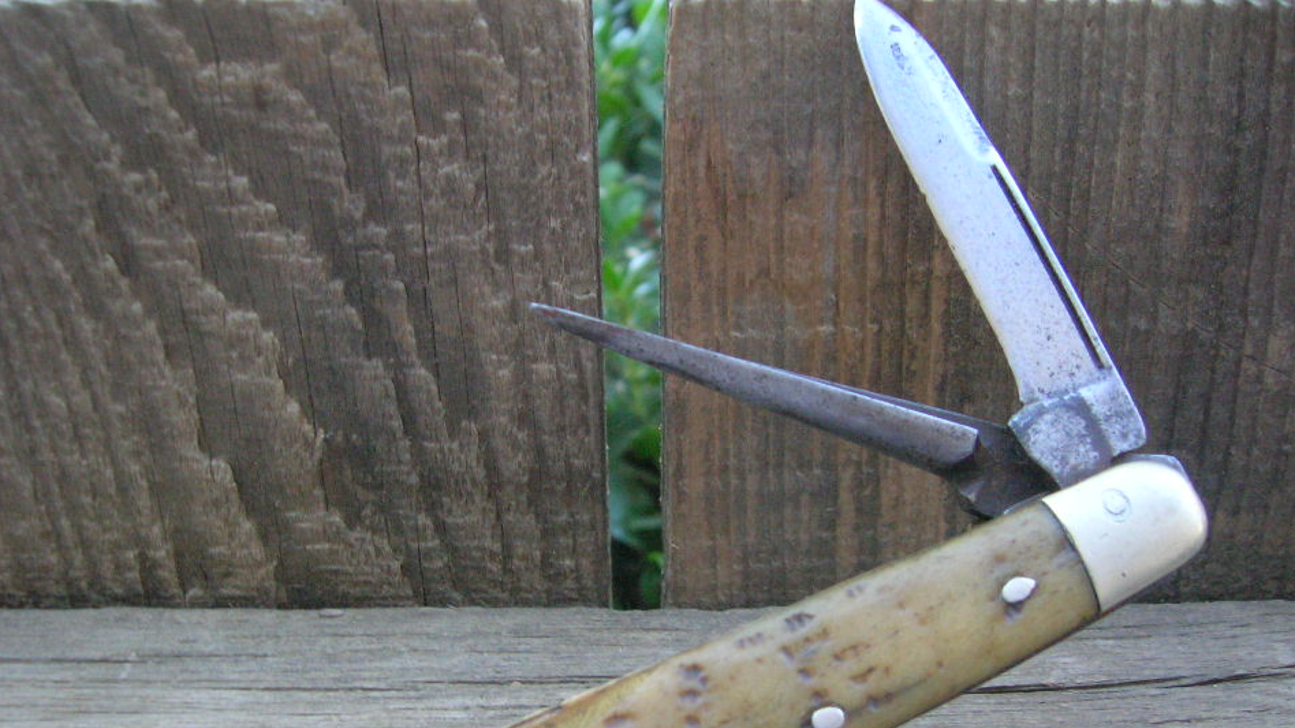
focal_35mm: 40
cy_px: 481
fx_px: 1373
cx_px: 643
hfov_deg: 50.5
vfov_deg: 29.5
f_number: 2.9
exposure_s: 1/74.3
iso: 200
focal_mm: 5.7
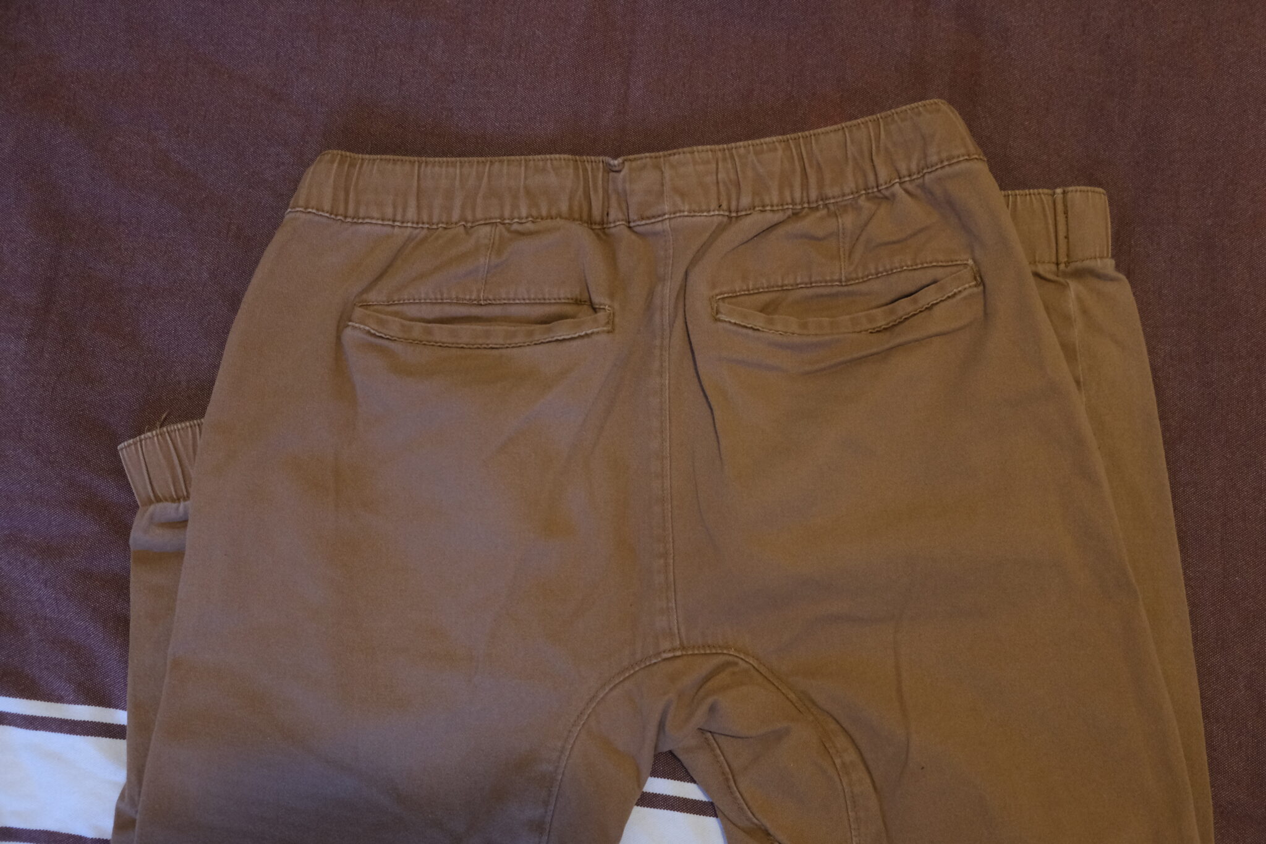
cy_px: 422
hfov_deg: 57.2
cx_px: 633
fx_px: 1160
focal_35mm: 33
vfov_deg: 40.0
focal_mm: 22.3
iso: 2500
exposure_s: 1/60
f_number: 3.2
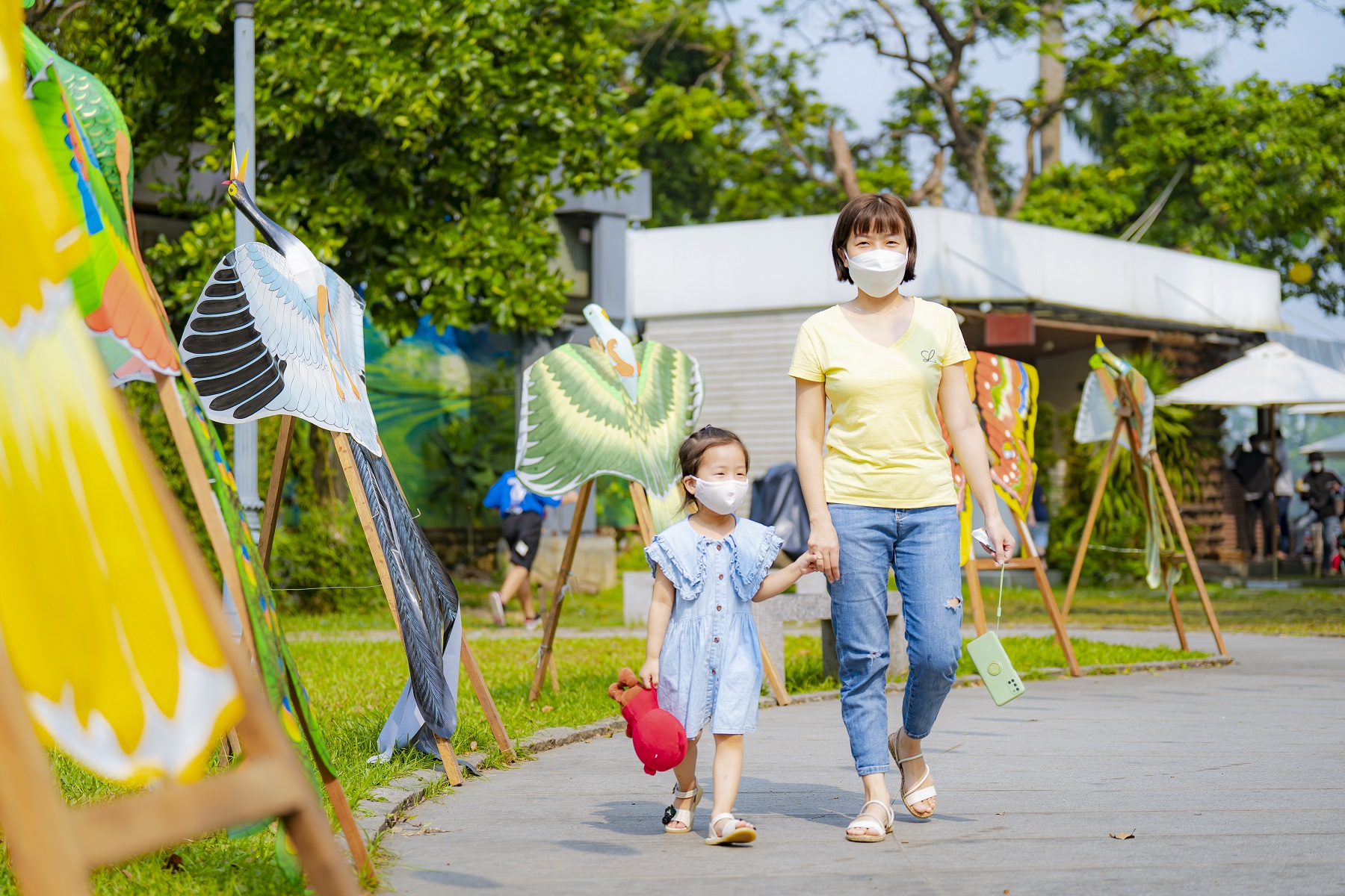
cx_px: 672
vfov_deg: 19.5
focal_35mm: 70
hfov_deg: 28.8
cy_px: 448
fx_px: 2615
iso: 100
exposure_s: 1/800
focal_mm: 70
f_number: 2.8
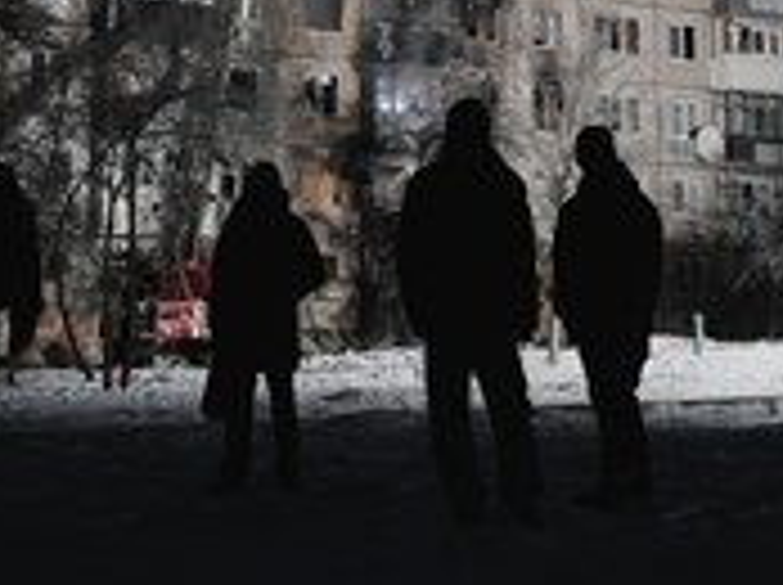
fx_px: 1649
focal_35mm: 73
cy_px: 68
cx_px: 436
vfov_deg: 19.8
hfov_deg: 26.7
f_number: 5.6
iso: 3200
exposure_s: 1/80
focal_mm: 33
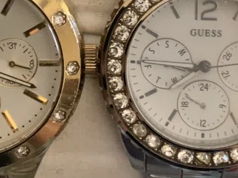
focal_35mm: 49
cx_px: 83
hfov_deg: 38.6
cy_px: 48
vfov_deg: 29.3
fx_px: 337
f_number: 1.8
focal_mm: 3
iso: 250
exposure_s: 1/60
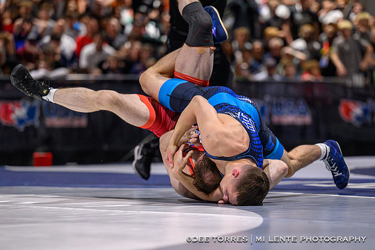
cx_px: 204
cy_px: 155
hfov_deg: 12.2
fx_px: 1759
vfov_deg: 8.1
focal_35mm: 169
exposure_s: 1/800
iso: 7200
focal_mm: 135
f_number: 2.8
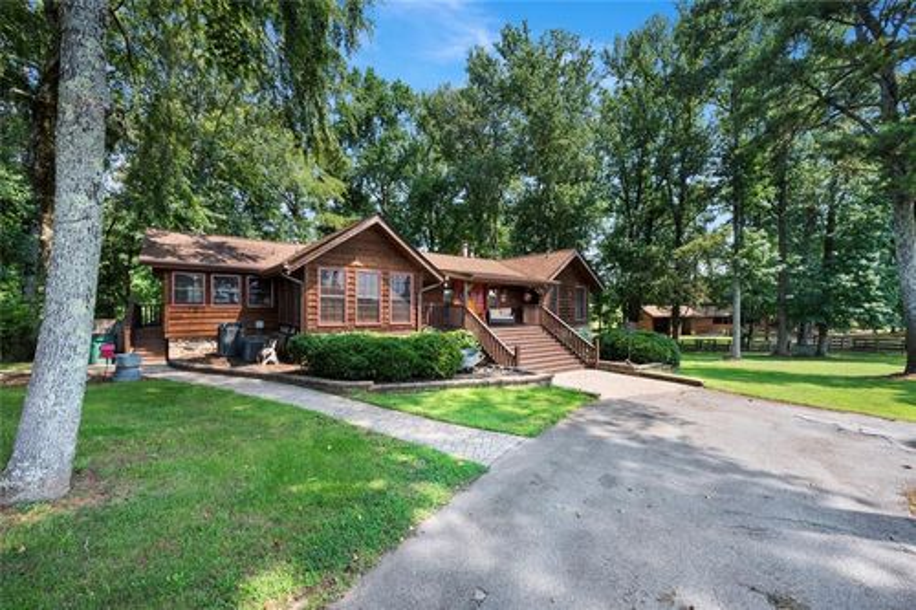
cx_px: 458
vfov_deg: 81.2
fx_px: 356
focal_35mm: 14
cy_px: 305
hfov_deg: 104.3
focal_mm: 14
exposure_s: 1/80
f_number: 8
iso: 100
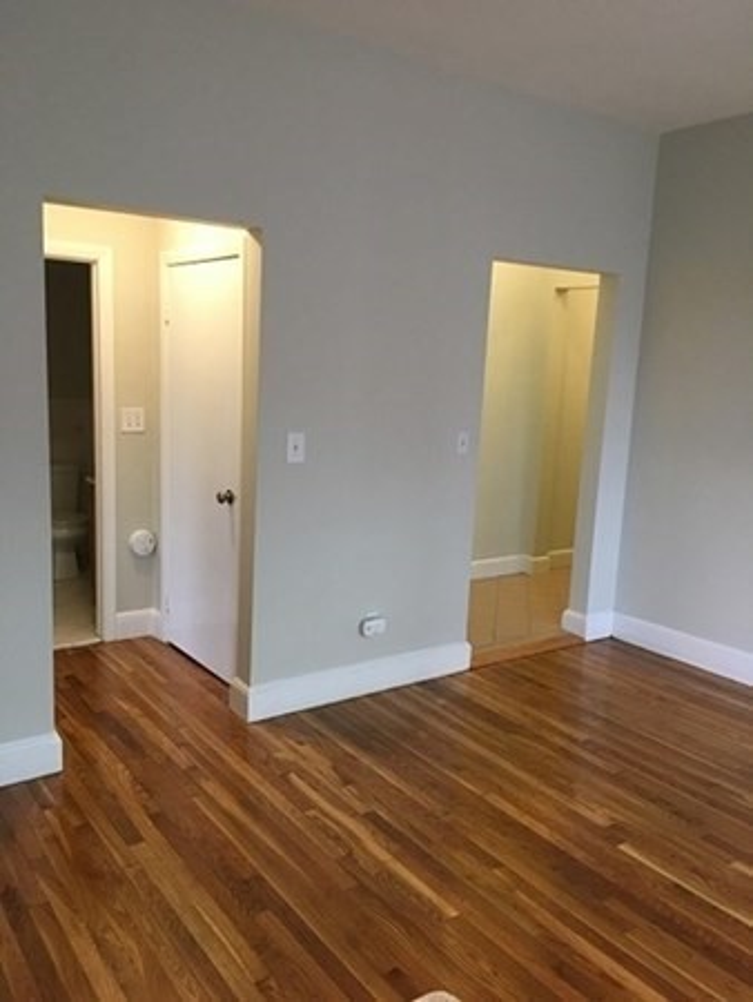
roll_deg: -1.5
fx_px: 840
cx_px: 376
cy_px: 501
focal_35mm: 29
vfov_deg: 61.6
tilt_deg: -8.8
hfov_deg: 48.3
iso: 125
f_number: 2.2
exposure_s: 1/30
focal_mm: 4.15
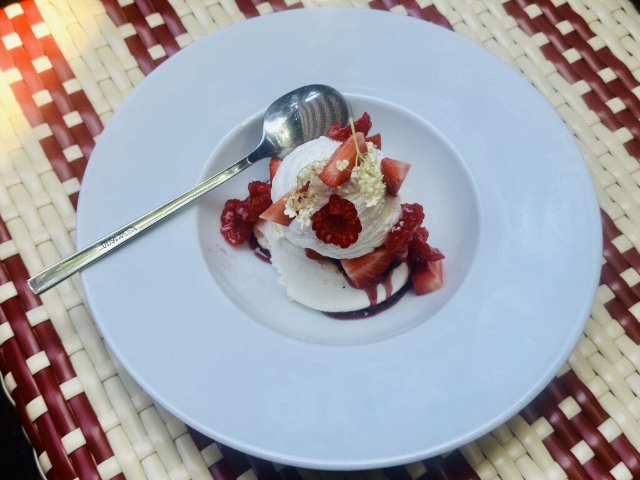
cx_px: 320
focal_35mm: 48
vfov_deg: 30.3
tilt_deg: -62.6
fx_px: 887
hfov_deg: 39.7
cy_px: 240
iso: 64
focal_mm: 6.86
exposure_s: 1/594
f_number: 1.78
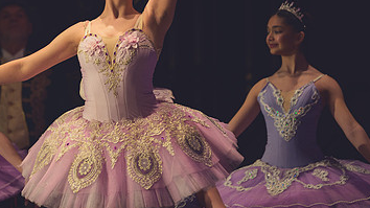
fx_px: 3365
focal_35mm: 343
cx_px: 99
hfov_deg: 6.3
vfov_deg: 3.5
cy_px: 25
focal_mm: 200
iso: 1400
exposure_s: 1/320
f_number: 2.8
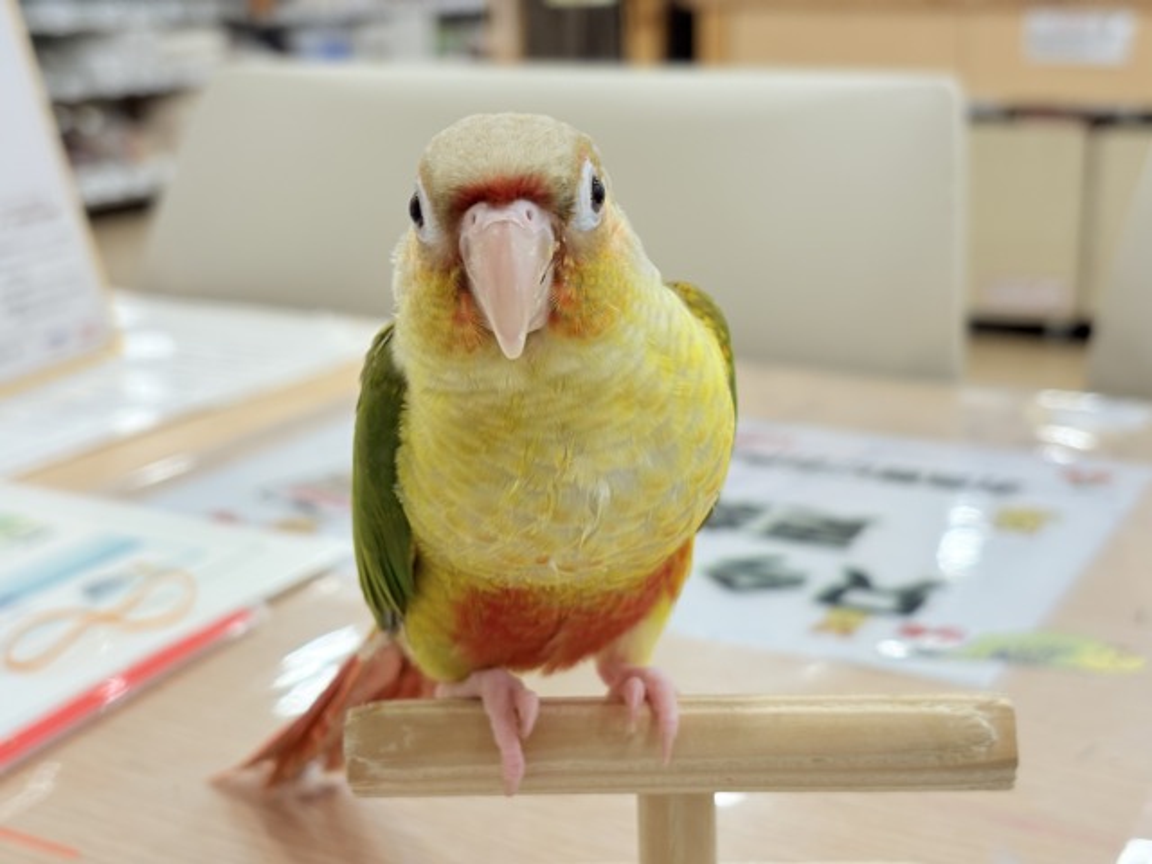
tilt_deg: -15.0
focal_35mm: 52
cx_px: 576
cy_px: 432
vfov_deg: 28.0
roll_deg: +2.0
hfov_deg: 36.8
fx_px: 1731
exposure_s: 1/100
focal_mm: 5.96
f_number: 1.6
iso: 80
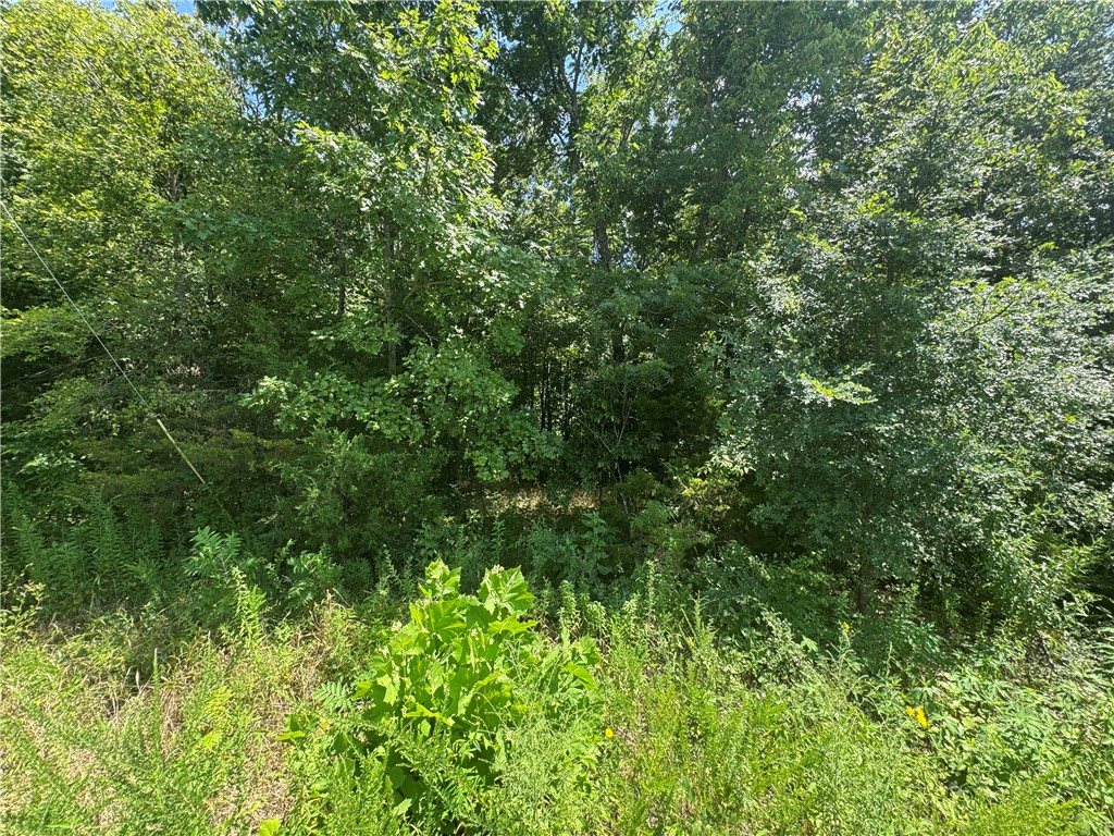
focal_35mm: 14
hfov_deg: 102.1
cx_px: 557
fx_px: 451
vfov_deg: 85.7
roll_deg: +0.5
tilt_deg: -2.3
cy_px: 418
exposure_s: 1/157
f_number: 2.2
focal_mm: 2.22
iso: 40
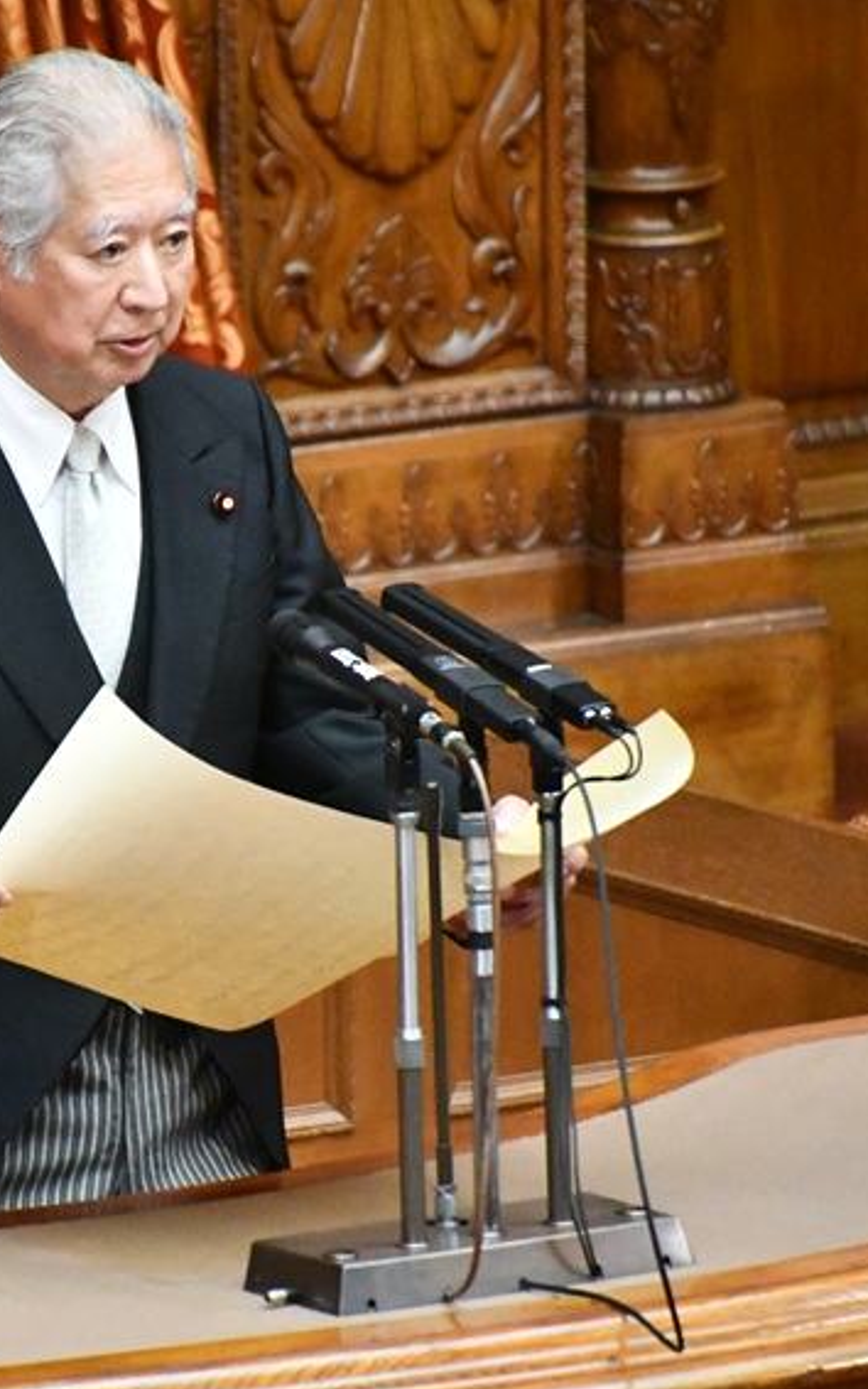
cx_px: 66
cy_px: 734
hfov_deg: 1.8
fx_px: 27578
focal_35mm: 729
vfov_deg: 2.9
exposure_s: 1/160
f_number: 6.3
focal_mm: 300
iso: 12800
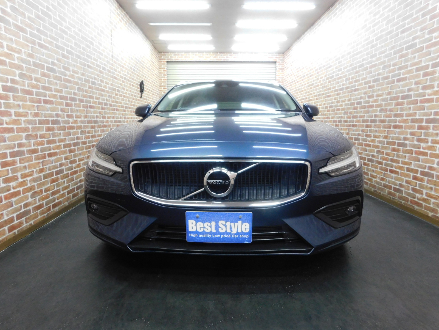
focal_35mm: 23
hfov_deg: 73.9
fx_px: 292
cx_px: 220
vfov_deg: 58.9
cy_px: 165
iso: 400
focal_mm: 4
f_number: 3
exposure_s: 1/30
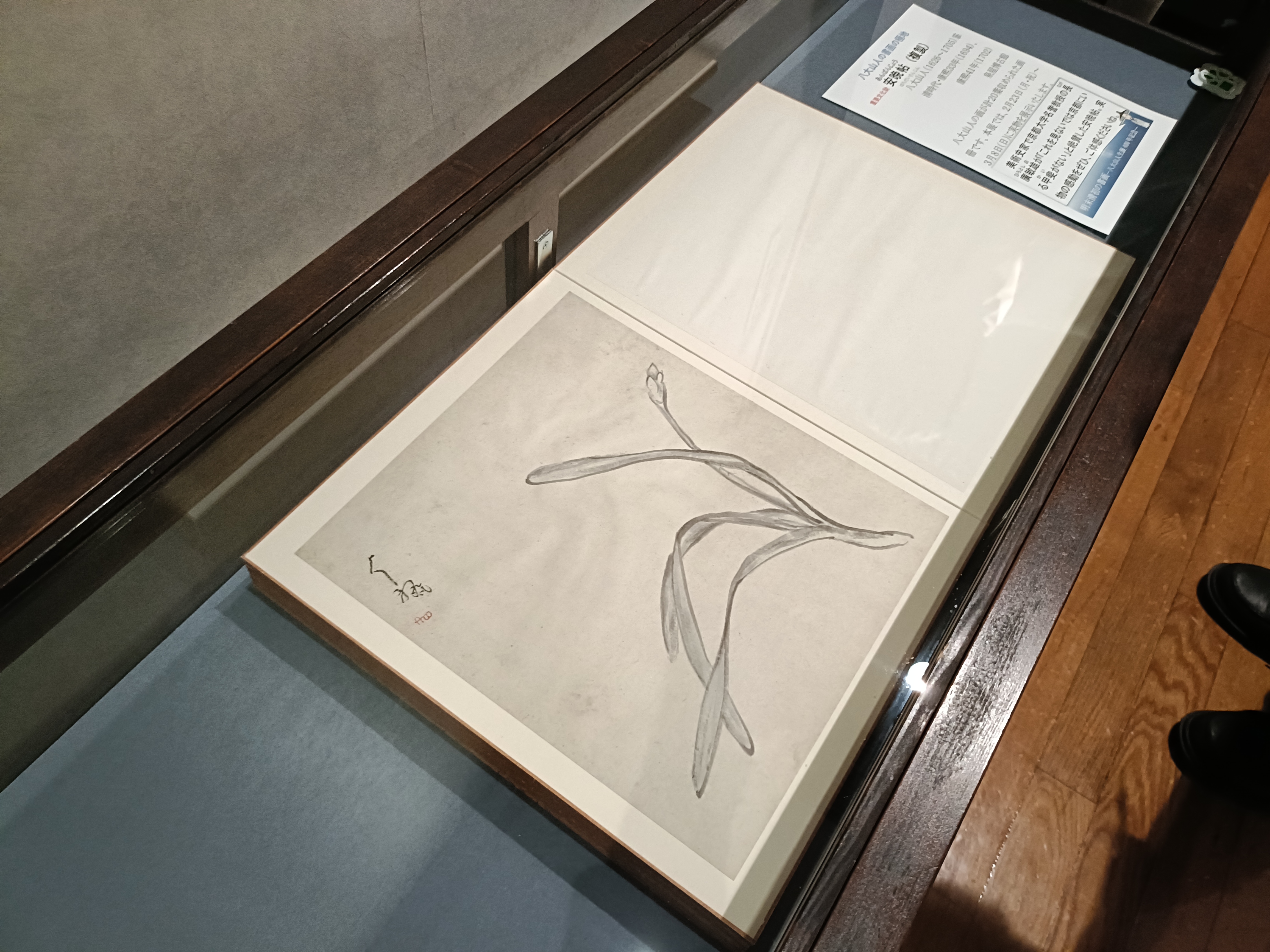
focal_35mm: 25
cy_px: 476
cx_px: 635
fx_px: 917
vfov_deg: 54.9
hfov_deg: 69.4
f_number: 1.7
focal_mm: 4.7
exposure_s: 1/25
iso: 1600
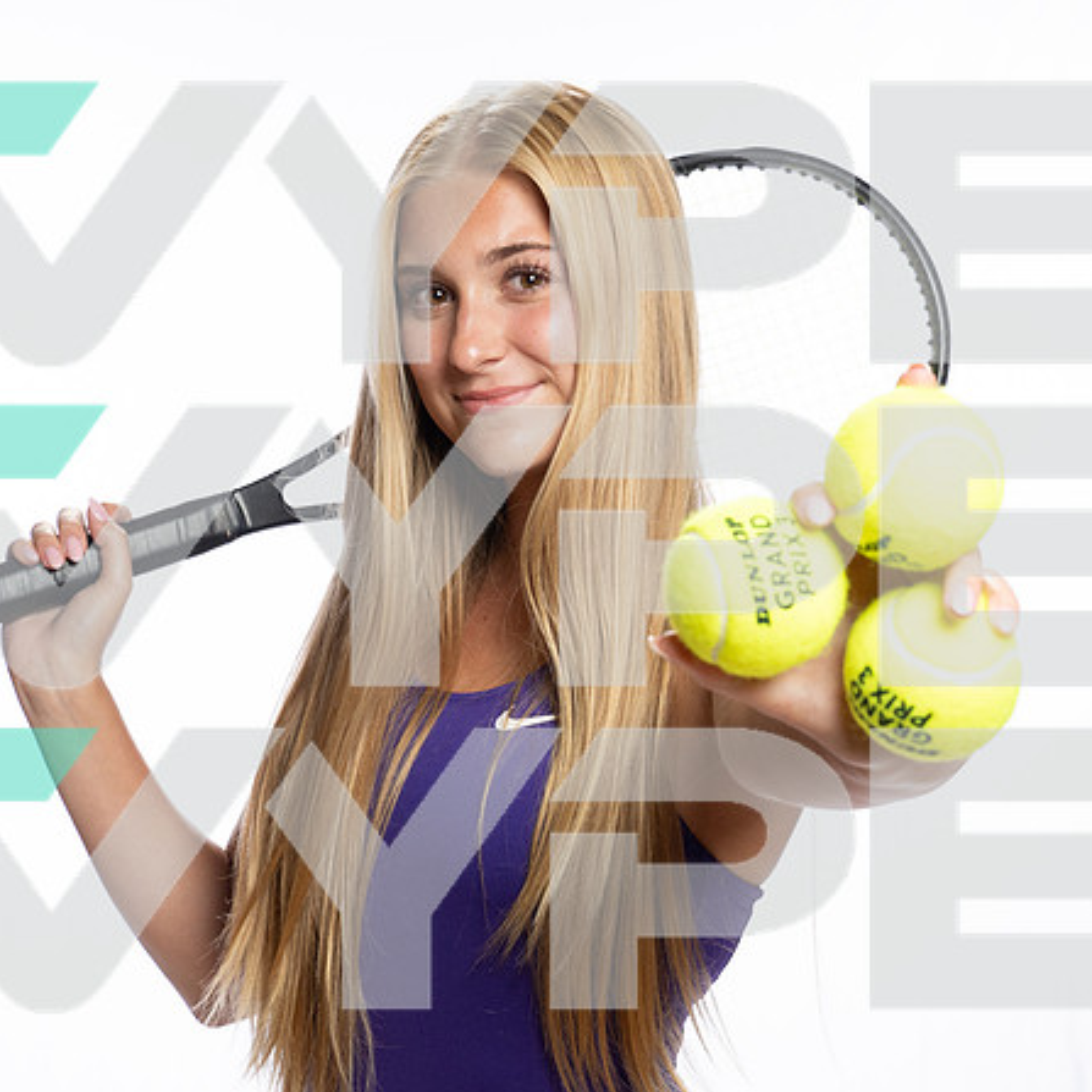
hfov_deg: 20.2
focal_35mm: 86
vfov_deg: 20.2
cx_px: 626
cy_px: 547
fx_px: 3069
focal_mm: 67
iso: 800
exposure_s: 1/250
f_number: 8
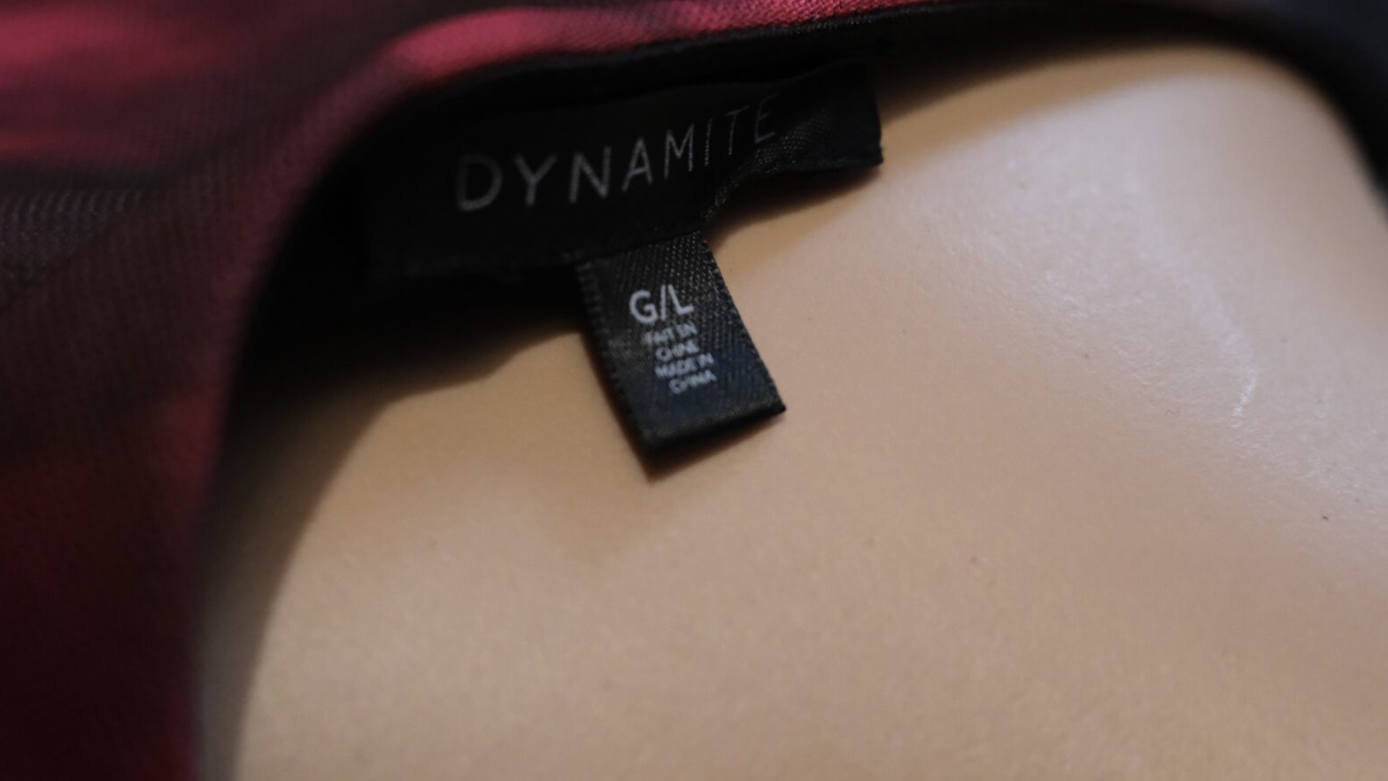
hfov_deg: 39.9
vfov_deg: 23.0
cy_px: 295
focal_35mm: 52
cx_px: 669
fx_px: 1914
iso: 5000
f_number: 3.5
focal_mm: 25.5
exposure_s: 1/125
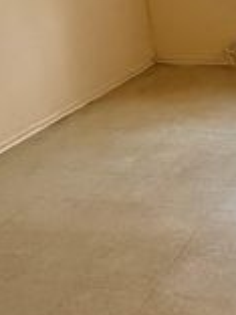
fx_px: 545
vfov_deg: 32.2
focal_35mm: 60
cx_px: 339
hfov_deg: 21.2
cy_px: 173
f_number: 2.2
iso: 640
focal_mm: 2.22
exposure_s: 1/120
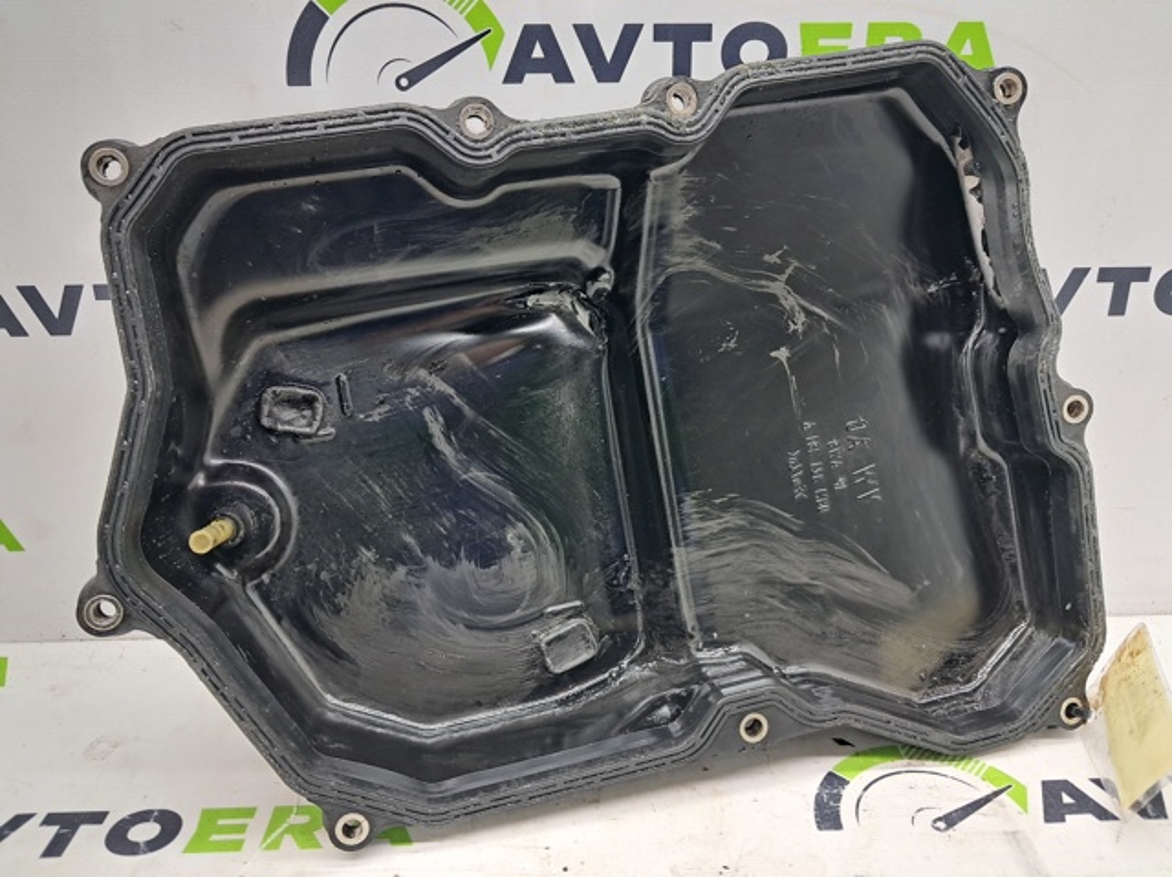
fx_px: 913
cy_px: 438
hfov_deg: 65.4
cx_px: 586
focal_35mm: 27
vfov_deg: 51.3
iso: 64
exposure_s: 1/50
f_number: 1.8
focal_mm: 4
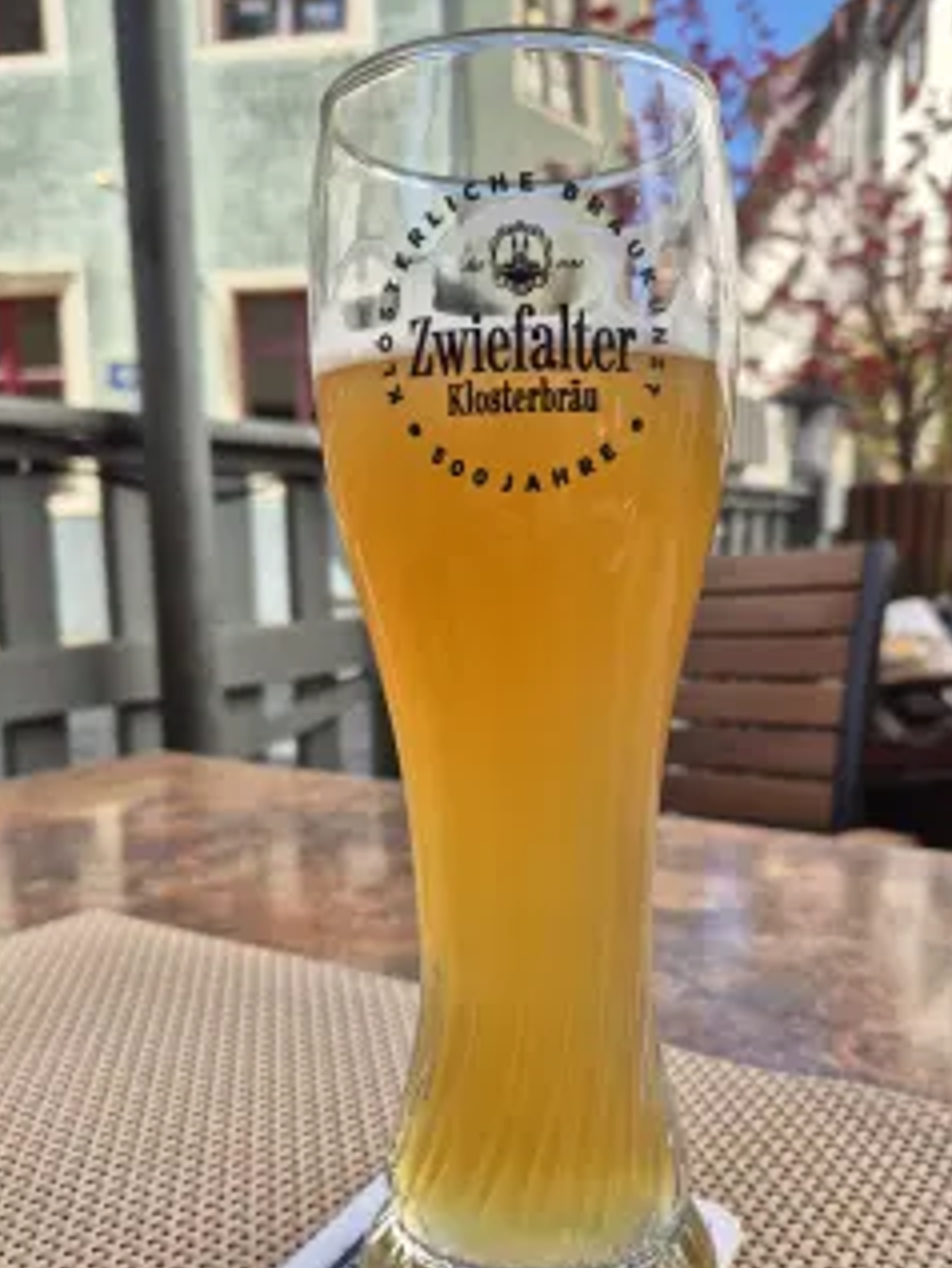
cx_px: 504
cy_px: 684
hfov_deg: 48.2
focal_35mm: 29
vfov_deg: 61.6
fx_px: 1063
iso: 25
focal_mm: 5.4
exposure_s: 1/704
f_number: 1.8
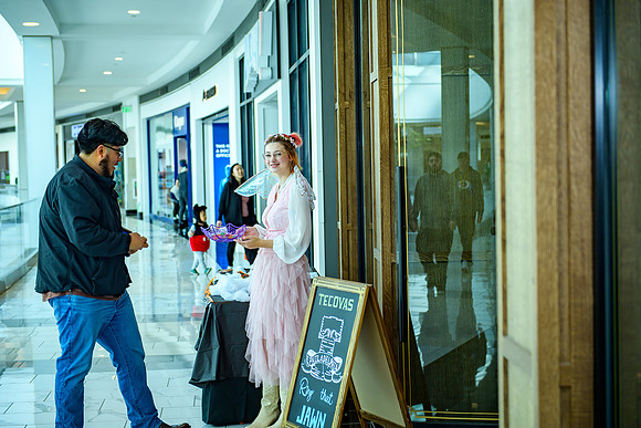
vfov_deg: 24.2
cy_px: 214
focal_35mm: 56
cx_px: 320
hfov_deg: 35.6
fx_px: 997
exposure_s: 1/250
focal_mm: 56
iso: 200
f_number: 3.2
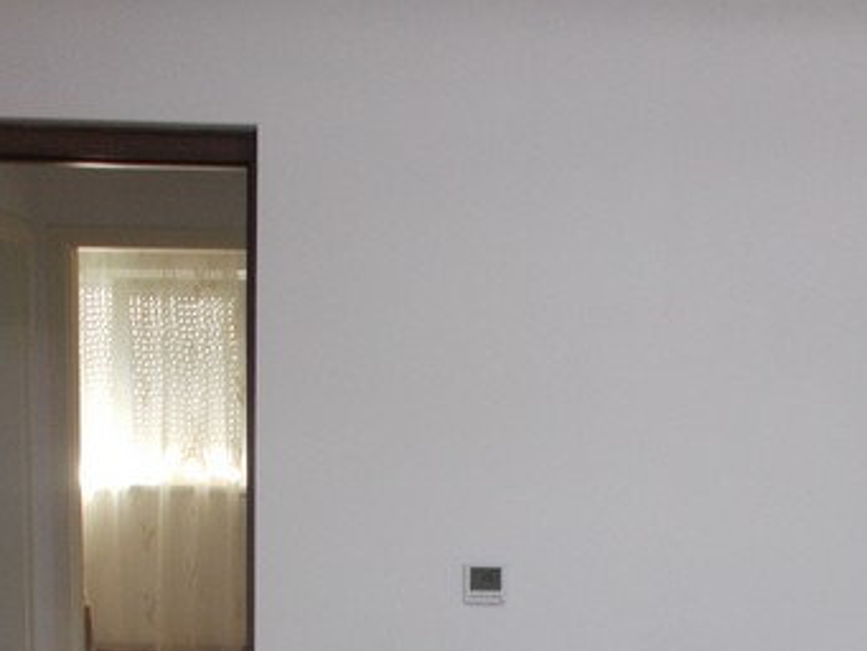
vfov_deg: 23.1
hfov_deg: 31.7
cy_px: 638
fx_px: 1528
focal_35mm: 61
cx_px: 445
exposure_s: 1/25
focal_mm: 4.6
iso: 125
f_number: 3.2
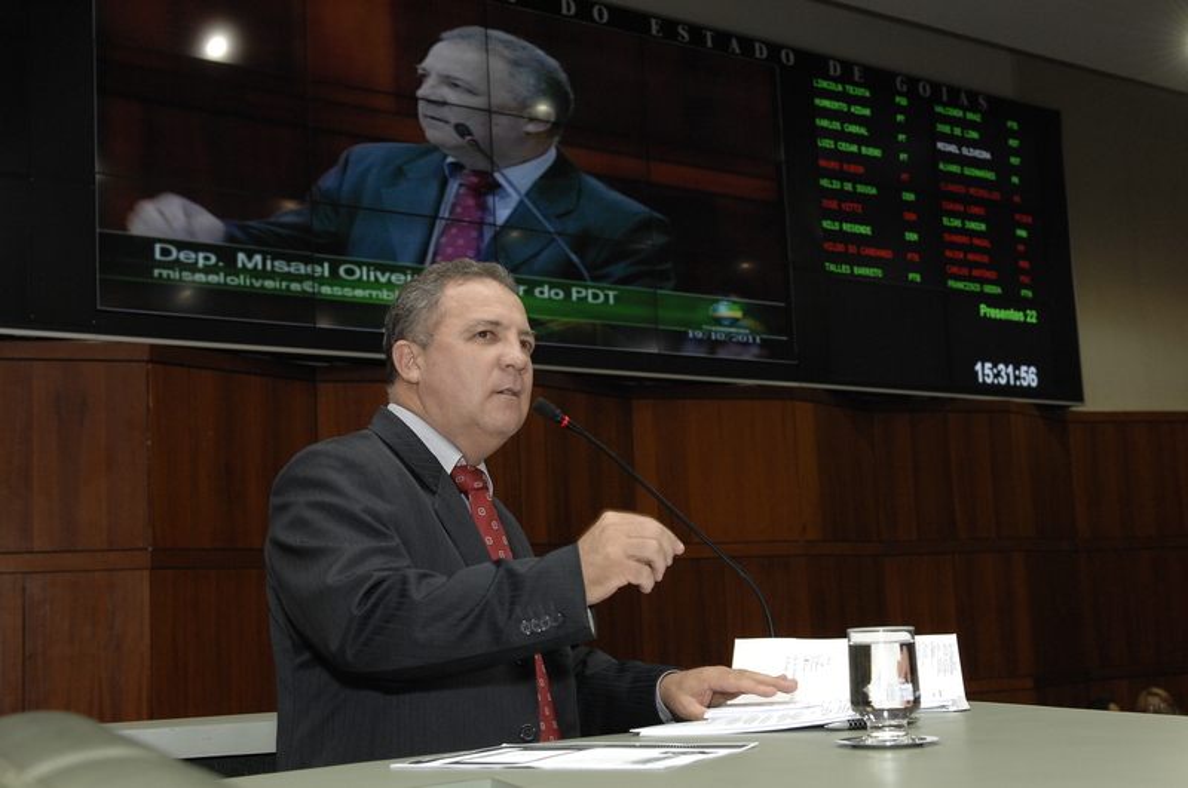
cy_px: 394
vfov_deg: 25.7
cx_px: 594
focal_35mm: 52
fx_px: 1730
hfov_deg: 37.9
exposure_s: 1/50
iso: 500
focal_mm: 35
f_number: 5.6
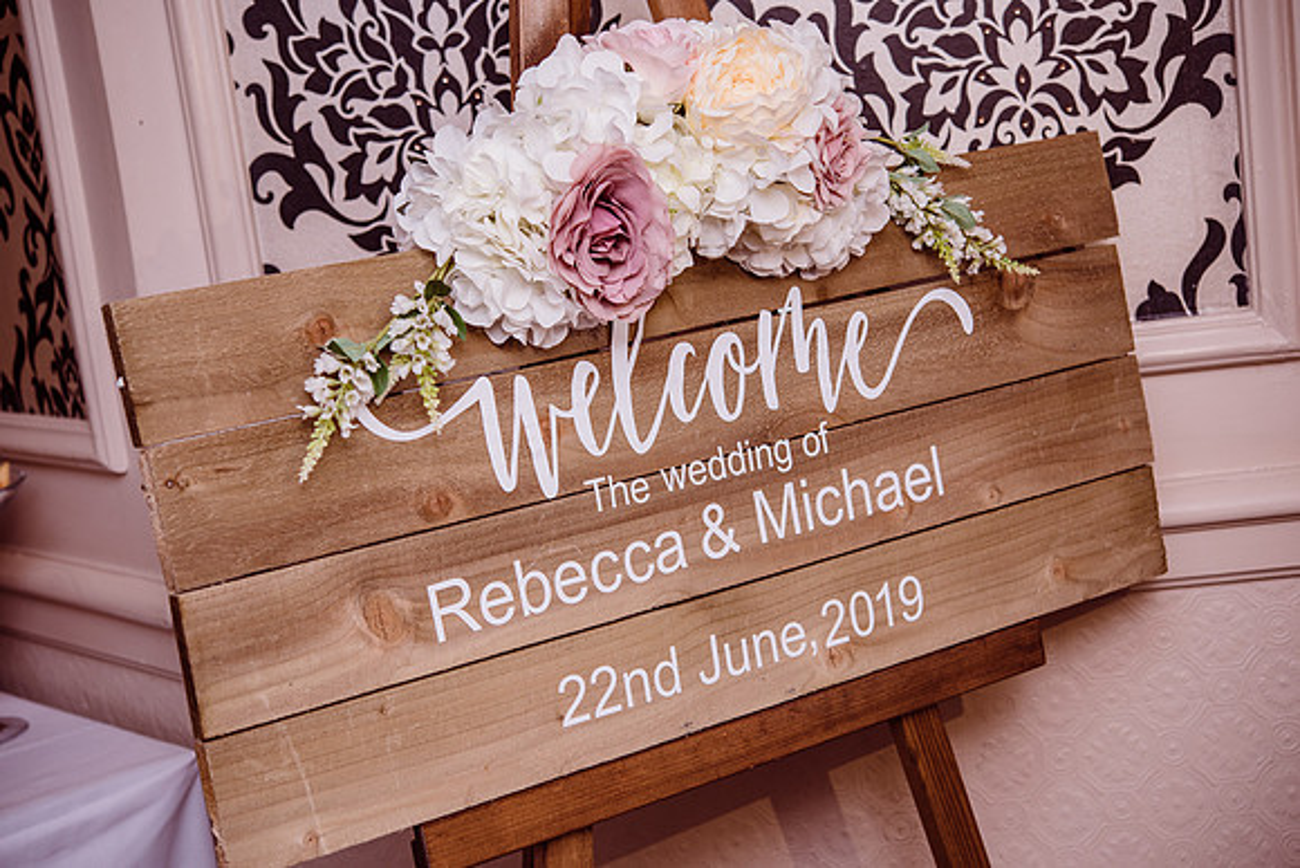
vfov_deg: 22.6
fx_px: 2167
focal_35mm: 60
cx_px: 650
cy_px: 434
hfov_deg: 33.4
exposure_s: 1/80
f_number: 4.5
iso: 200
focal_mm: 60
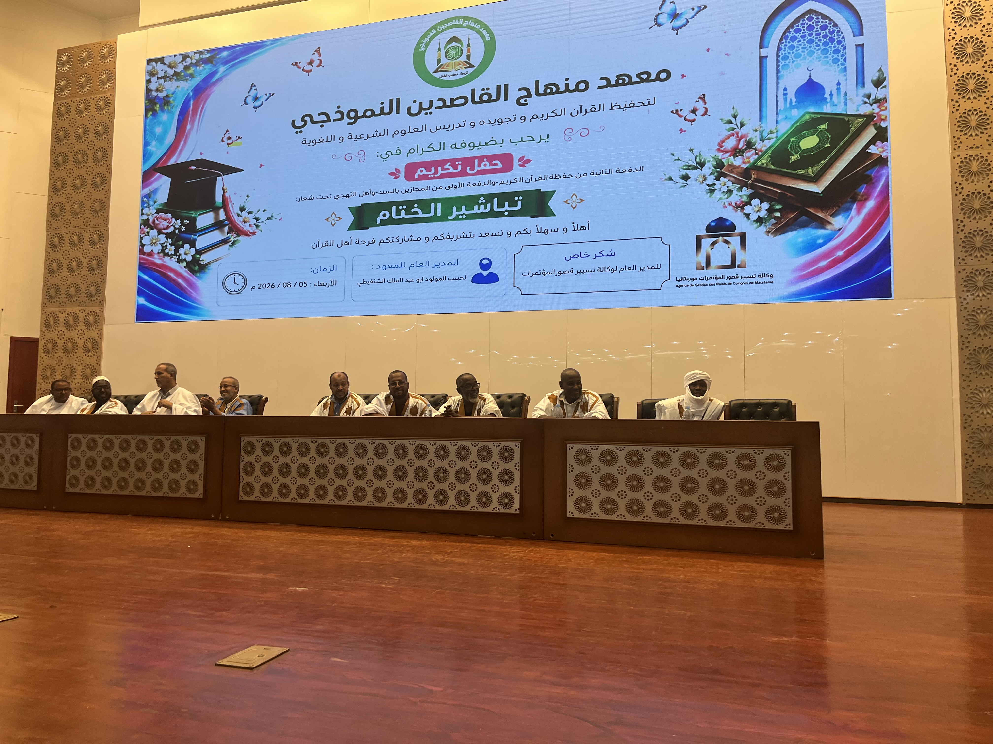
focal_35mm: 26
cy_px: 372
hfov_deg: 67.3
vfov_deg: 53.1
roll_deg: -0.4
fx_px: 746
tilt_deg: +5.0
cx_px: 496
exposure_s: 1/120
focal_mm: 5.1
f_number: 1.6
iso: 125
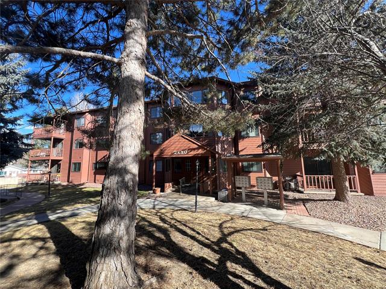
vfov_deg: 89.8
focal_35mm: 13
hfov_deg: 106.2
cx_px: 193
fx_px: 145
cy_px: 144
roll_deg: +0.9
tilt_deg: +8.5
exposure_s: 1/278
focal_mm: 1.57
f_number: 1.8
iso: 32
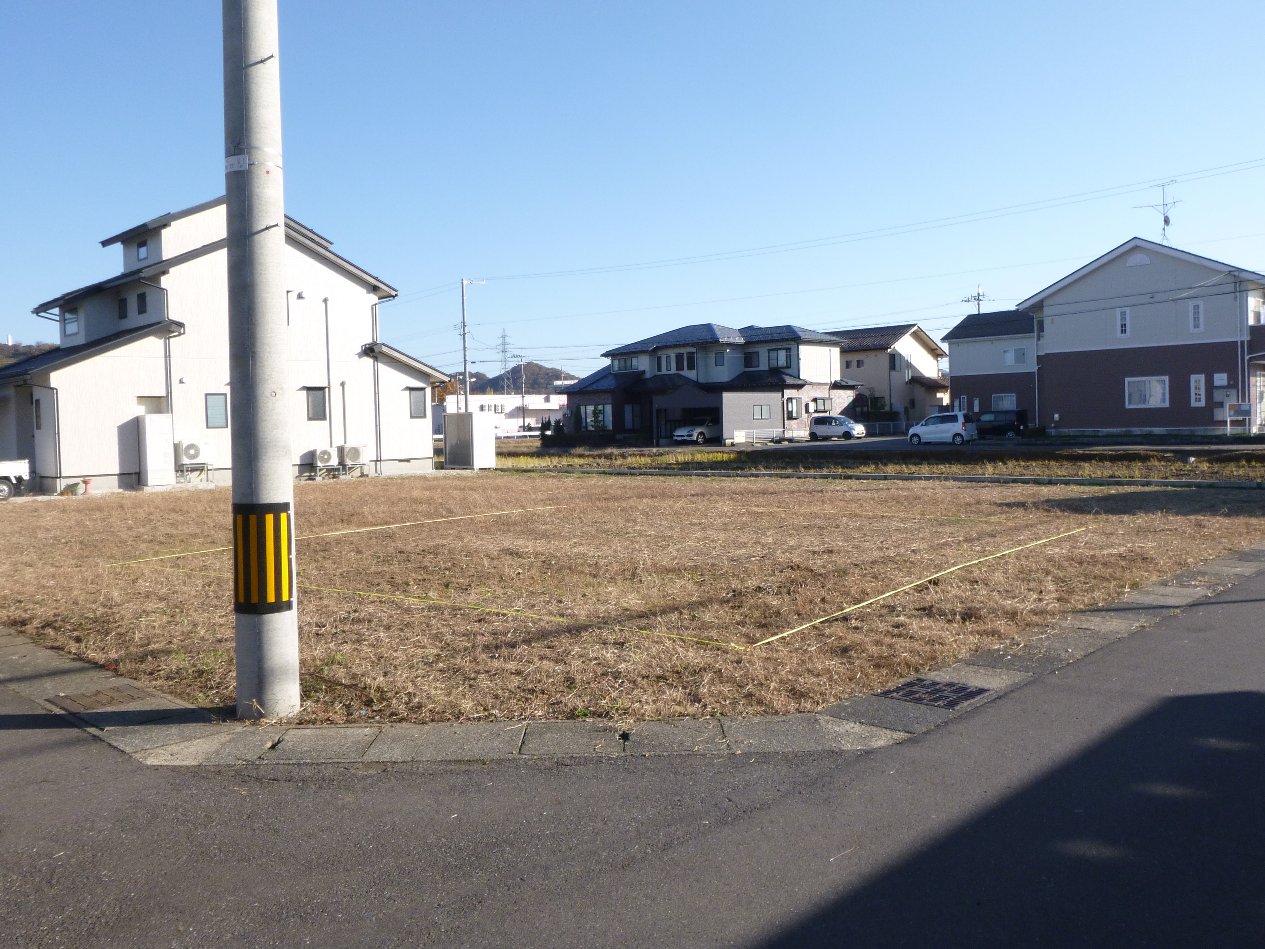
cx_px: 617
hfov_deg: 63.4
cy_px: 463
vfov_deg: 49.7
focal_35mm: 28
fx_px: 1023
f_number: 3.9
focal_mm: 4.5
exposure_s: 1/320
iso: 100
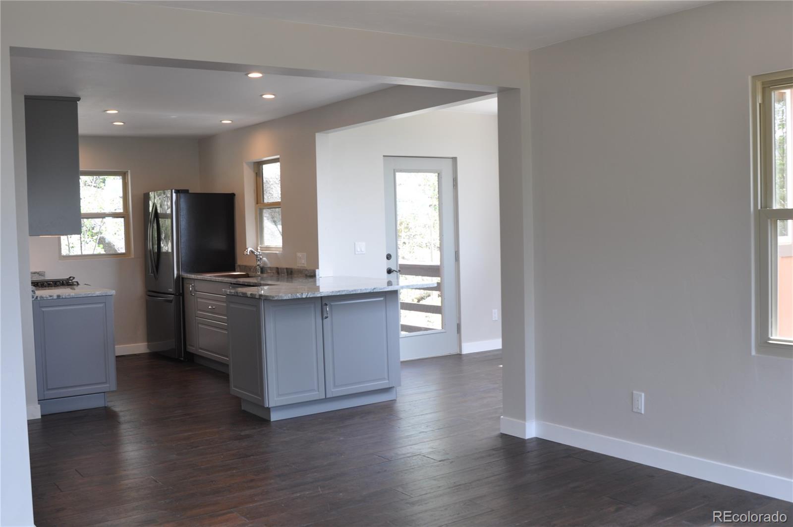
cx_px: 396
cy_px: 264
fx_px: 792
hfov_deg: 53.2
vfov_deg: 36.8
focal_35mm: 36
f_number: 5.6
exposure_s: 1/30
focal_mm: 24
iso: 200
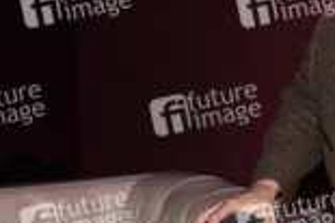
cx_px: 451
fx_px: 1190
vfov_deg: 10.7
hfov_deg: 15.2
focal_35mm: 128
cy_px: 165
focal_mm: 44
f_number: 6.3
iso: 1250
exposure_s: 1/60
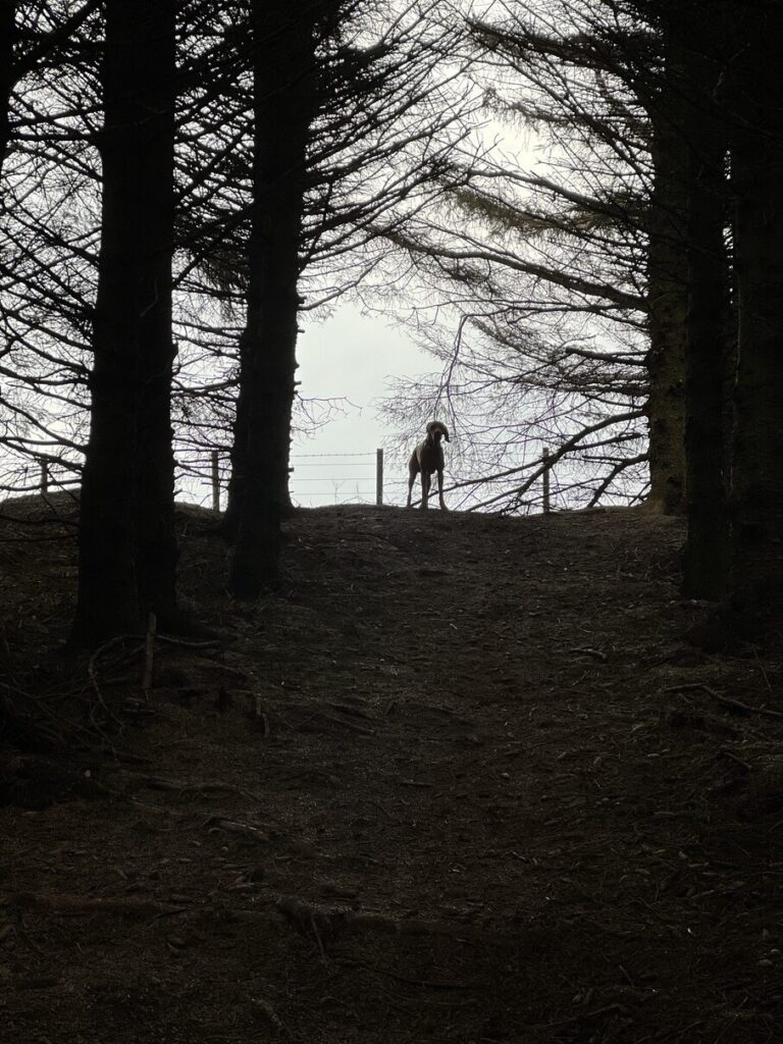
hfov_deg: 19.1
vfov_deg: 25.3
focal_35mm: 77
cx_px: 392
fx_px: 2322
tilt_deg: +10.1
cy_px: 522
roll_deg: +0.0
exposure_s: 1/121
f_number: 2.8
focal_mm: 9
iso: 50
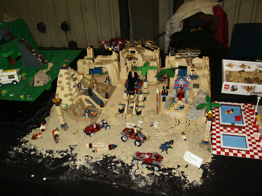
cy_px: 98
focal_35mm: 35
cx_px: 131
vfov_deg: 40.7
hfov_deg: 52.6
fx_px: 265
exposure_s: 1/45
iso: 200
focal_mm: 7.18
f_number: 3
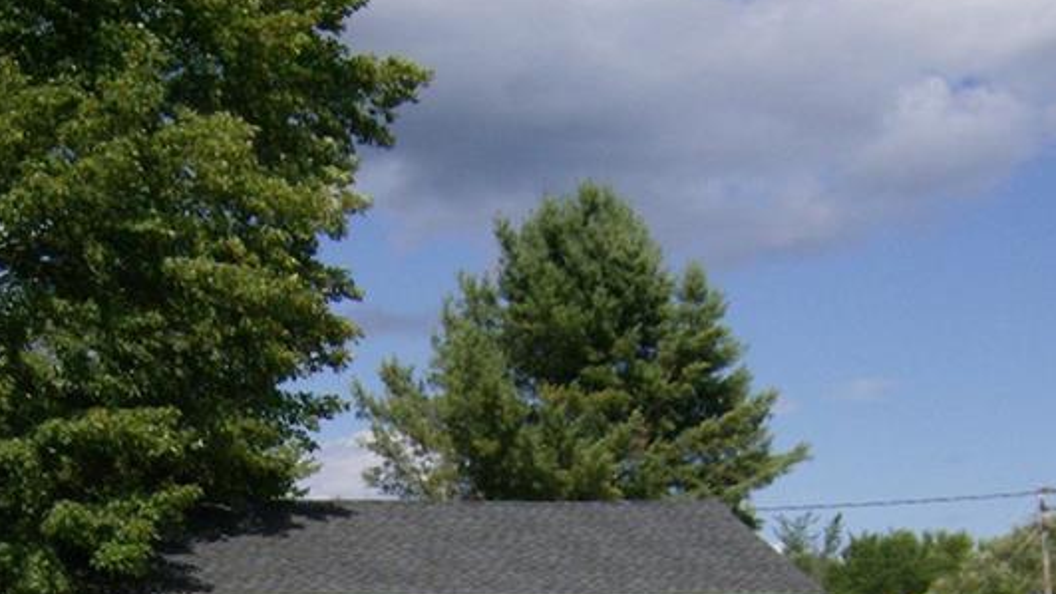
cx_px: 361
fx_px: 2101
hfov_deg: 28.1
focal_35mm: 75
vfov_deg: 15.7
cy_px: 654
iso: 100
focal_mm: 6
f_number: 4.7
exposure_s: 1/1524
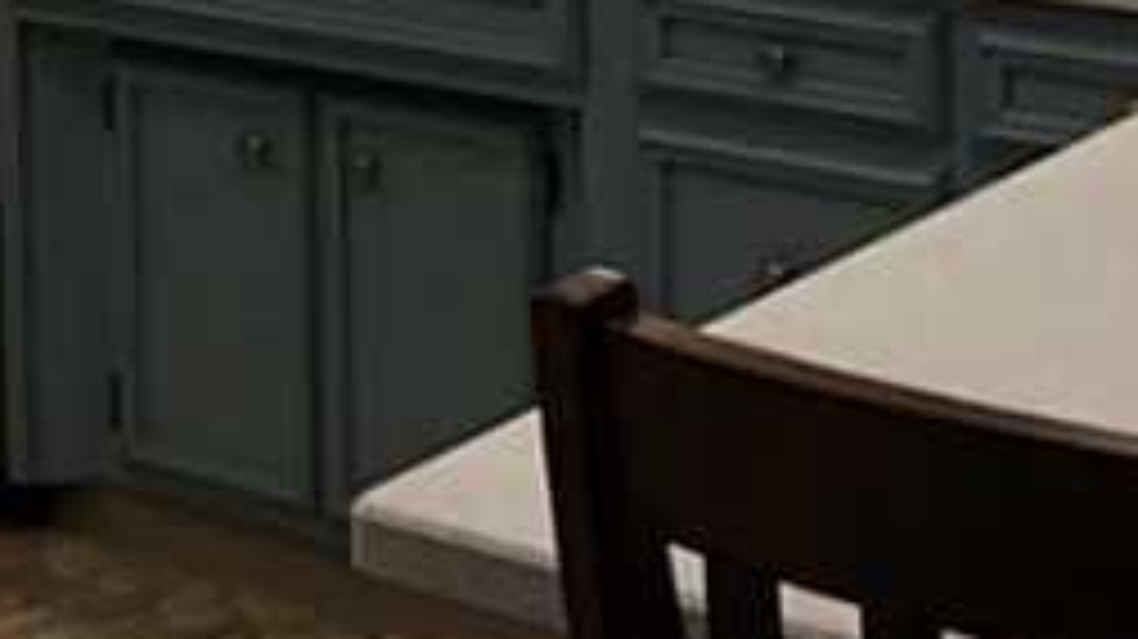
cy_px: -392
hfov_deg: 21.2
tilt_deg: -5.3
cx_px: 315
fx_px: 3016
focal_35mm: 100
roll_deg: +0.1
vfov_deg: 11.5
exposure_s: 1/40
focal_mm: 4.15
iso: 40
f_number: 2.2
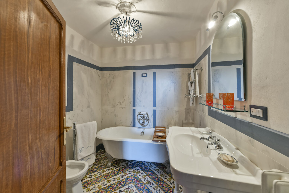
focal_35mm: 14
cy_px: 96
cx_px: 144
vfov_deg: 81.2
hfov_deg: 104.3
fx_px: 112
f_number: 8
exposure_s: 1/2
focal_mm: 14
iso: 100
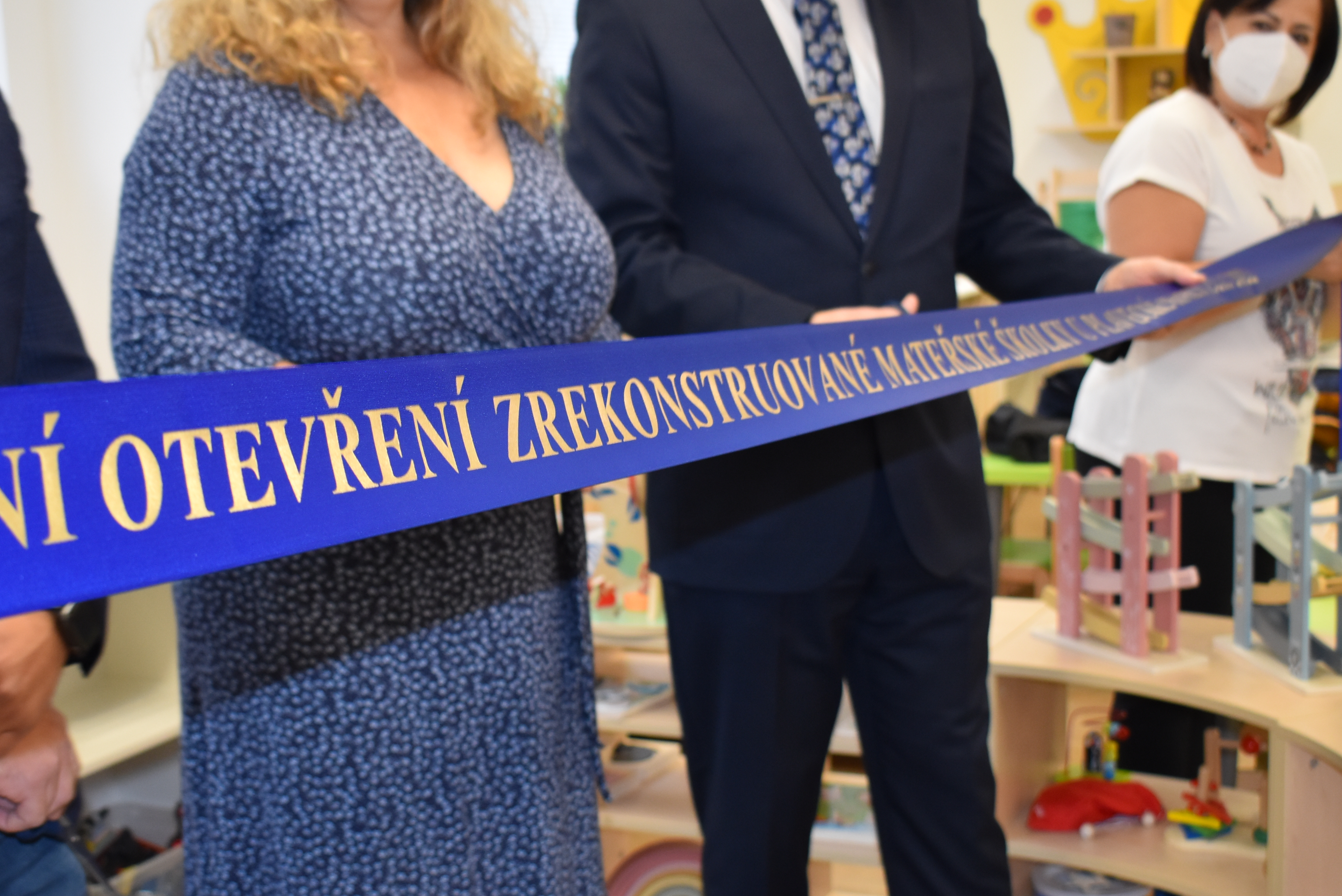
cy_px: 542
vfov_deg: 23.9
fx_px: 2112
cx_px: 641
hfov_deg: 35.2
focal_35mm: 57
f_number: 5
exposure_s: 1/100
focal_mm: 29
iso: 800
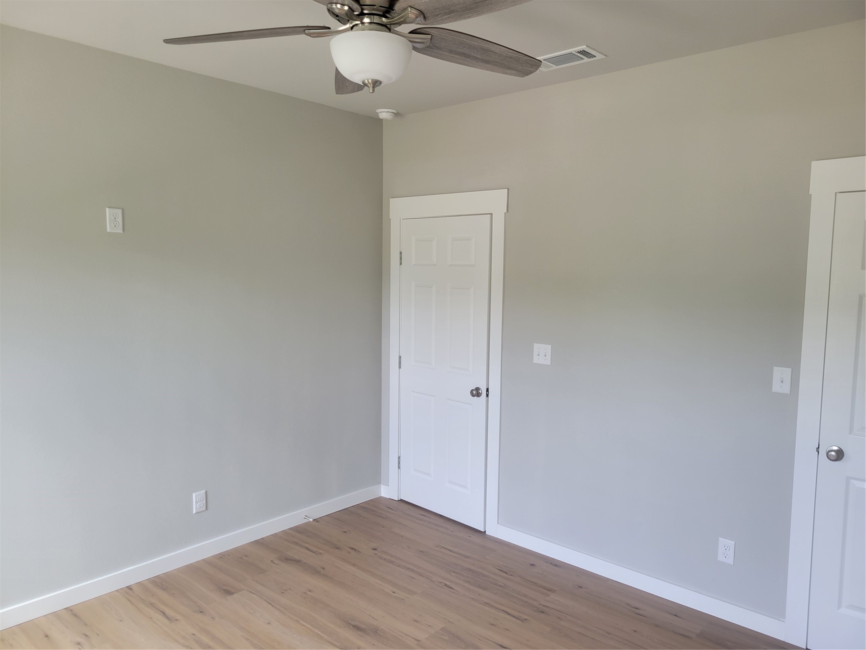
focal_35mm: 26
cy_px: 325
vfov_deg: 53.1
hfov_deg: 67.3
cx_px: 433
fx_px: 650
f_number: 1.8
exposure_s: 1/50
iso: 50
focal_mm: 5.4
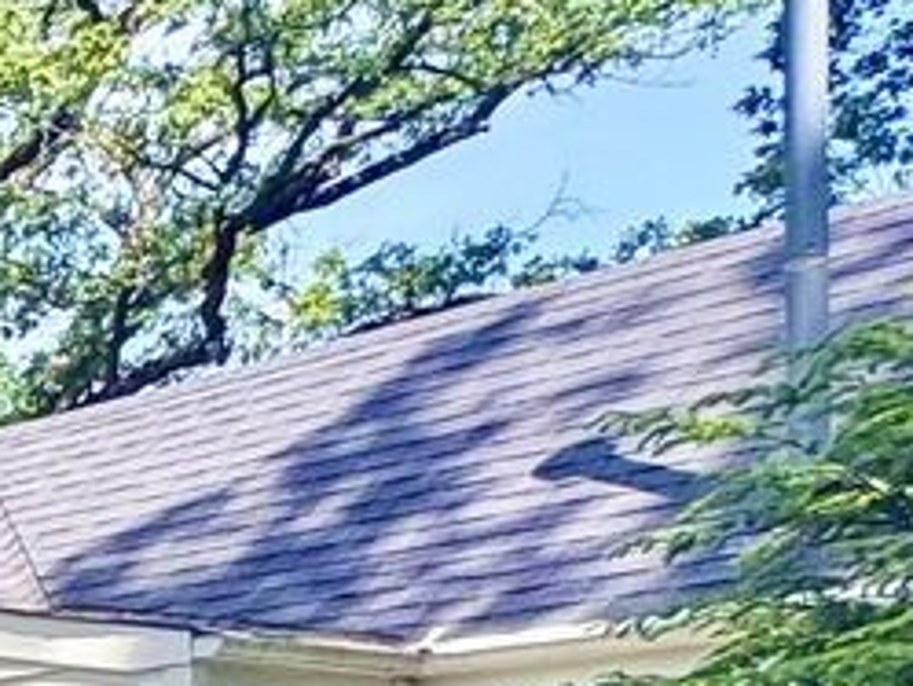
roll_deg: +0.8
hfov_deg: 14.7
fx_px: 2137
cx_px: -1298
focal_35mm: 81
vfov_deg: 16.6
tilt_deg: -0.5
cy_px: 1016
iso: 64
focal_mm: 2.22
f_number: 2.2
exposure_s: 1/492
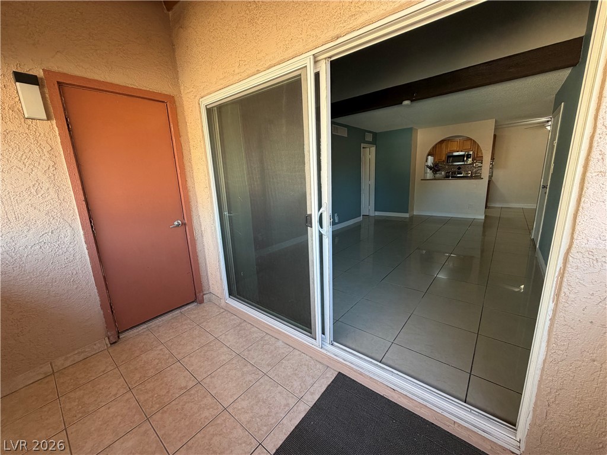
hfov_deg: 102.1
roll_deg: +2.7
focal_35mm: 14
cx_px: 304
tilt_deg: -12.1
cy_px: 228
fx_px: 245
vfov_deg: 85.7
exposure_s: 1/121
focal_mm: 2.22
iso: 200
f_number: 2.2
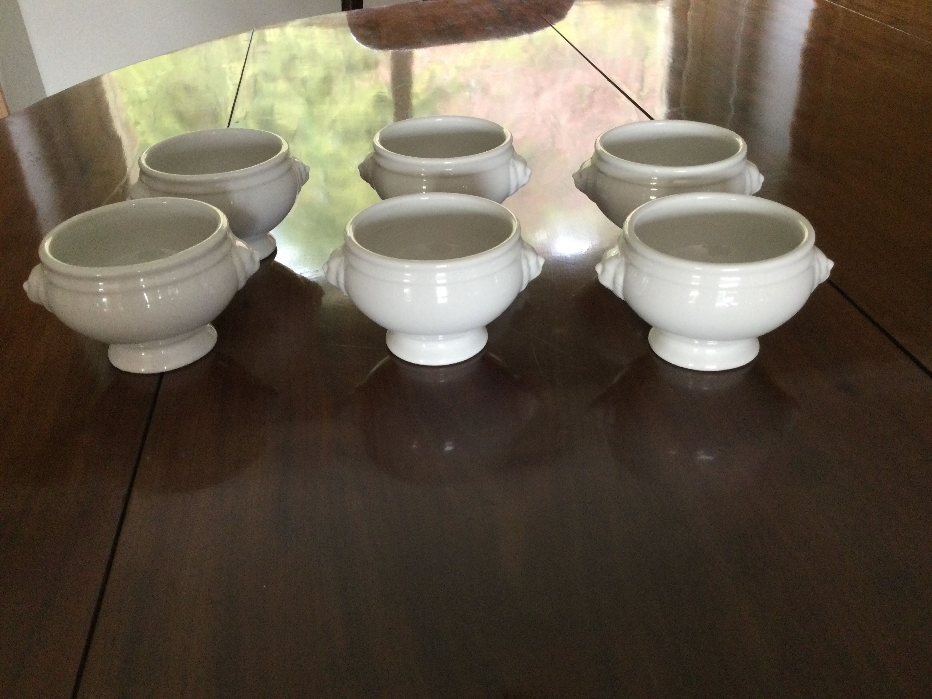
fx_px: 835
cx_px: 466
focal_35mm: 31
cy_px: 350
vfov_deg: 45.4
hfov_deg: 58.4
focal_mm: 3.3
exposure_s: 1/33
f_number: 2.4
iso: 160
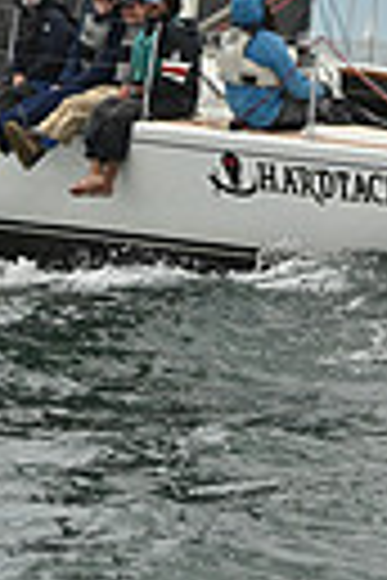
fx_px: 5063
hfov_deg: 4.4
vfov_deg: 6.3
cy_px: -679
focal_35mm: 314
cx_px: 250
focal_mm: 70
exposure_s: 1/1000
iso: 320
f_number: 9
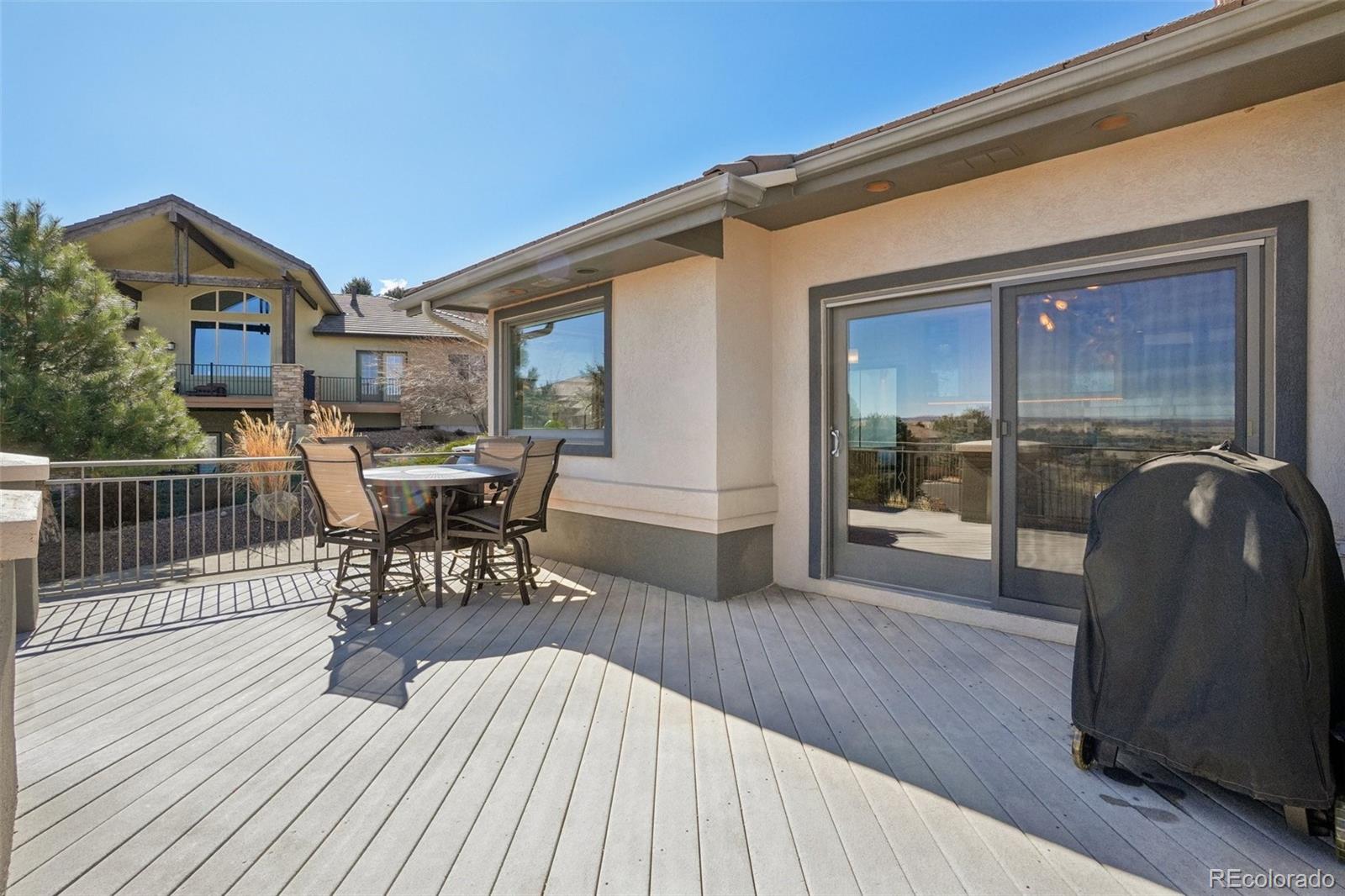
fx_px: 616
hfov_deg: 95.0
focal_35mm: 16
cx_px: 672
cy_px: 448
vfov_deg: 72.0
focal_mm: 11
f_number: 8
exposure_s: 1/800
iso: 400
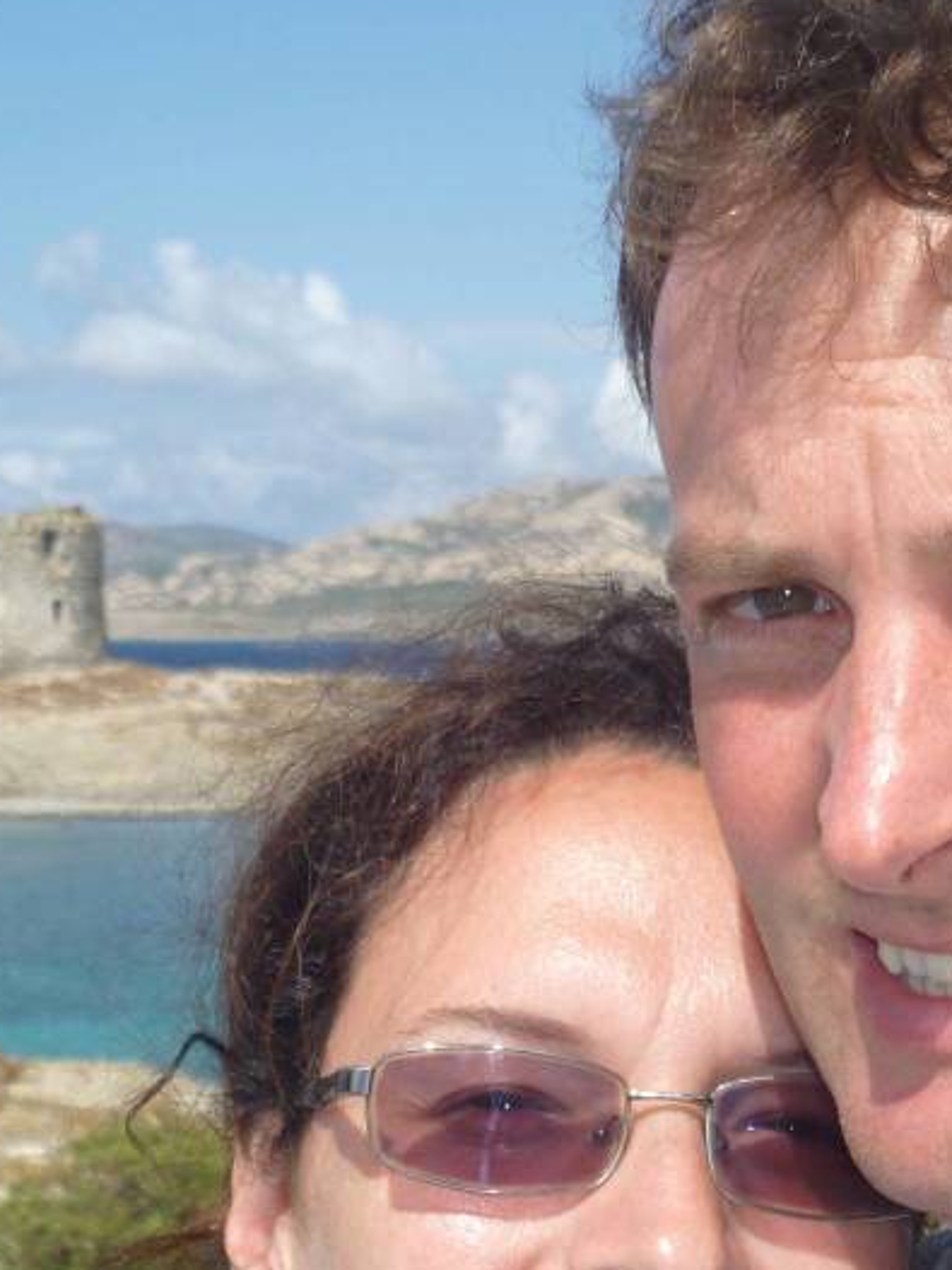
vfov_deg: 19.4
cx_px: 388
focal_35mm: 101
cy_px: 783
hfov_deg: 14.6
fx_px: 3705
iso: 100
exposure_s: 1/160
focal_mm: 9.2
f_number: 11
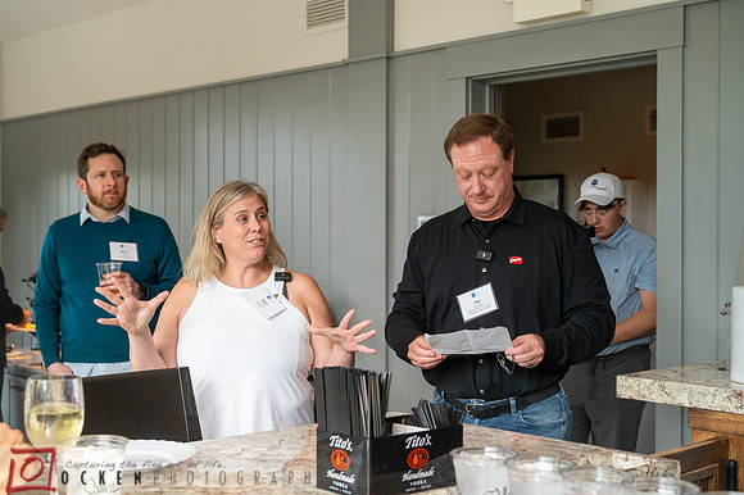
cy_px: 248
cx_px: 376
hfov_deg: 39.8
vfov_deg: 27.1
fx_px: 1029
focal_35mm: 50
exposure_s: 1/500
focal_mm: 48
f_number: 5
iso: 1000
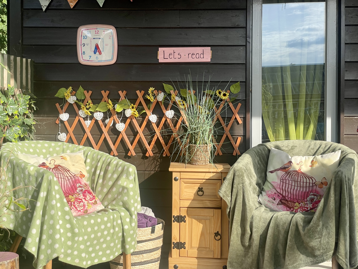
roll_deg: -0.7
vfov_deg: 28.0
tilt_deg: +0.3
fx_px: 538
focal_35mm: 52
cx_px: 179
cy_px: 134
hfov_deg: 36.8
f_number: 2
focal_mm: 6
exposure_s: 1/773
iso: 25
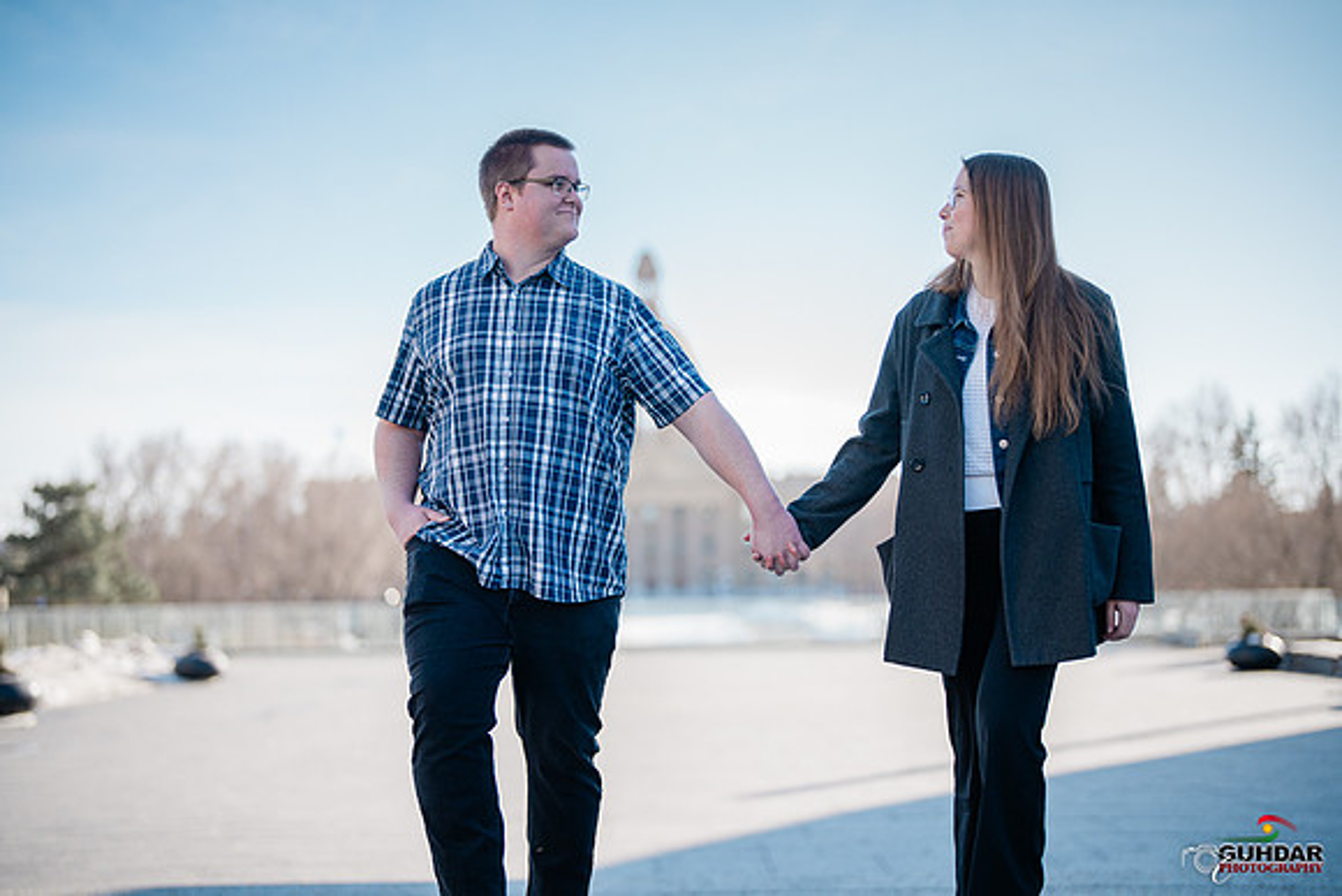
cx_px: 671
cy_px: 448
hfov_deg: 39.6
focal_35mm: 50
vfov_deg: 27.0
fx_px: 1864
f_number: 1.2
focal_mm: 50
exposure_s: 1/3200
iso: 100
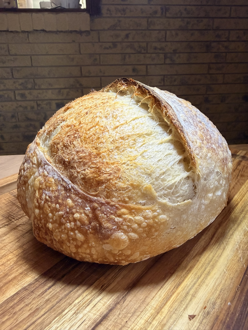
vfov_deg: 71.6
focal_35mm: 24
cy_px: 165
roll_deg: +0.4
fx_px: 229
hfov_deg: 56.8
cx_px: 124
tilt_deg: -18.0
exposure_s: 1/51
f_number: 2.2
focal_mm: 2.22
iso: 250
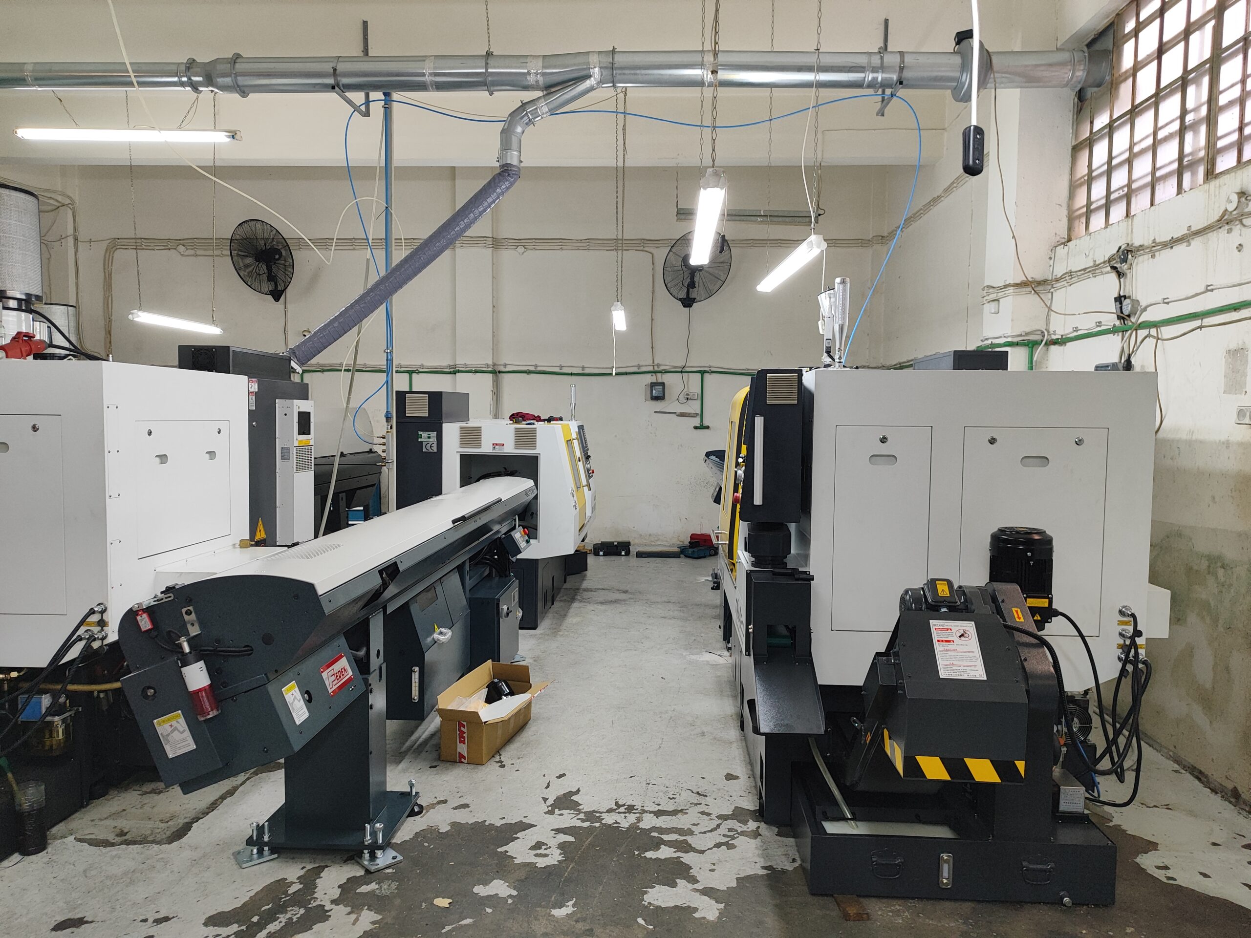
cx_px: 626
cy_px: 469
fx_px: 867
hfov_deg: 71.6
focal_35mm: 24
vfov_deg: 56.8
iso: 649
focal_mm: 5.89
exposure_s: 1/100
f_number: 1.89
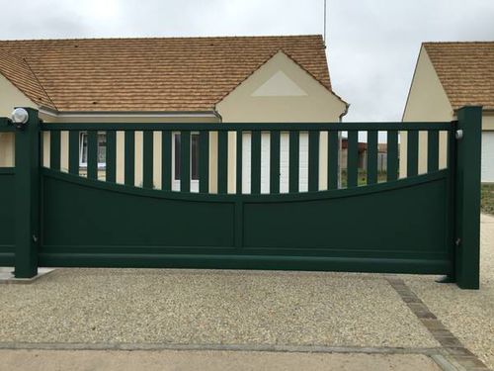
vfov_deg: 48.2
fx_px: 414
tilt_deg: -2.4
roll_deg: -1.4
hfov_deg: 61.7
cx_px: 247
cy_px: 186
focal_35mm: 29
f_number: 2.2
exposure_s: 1/989
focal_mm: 4.15
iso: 32
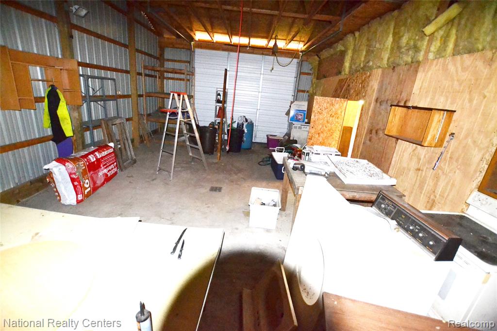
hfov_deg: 100.4
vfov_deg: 77.3
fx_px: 207
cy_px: 166
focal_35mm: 15
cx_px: 248
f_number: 3.5
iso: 3200
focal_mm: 10
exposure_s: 1/60
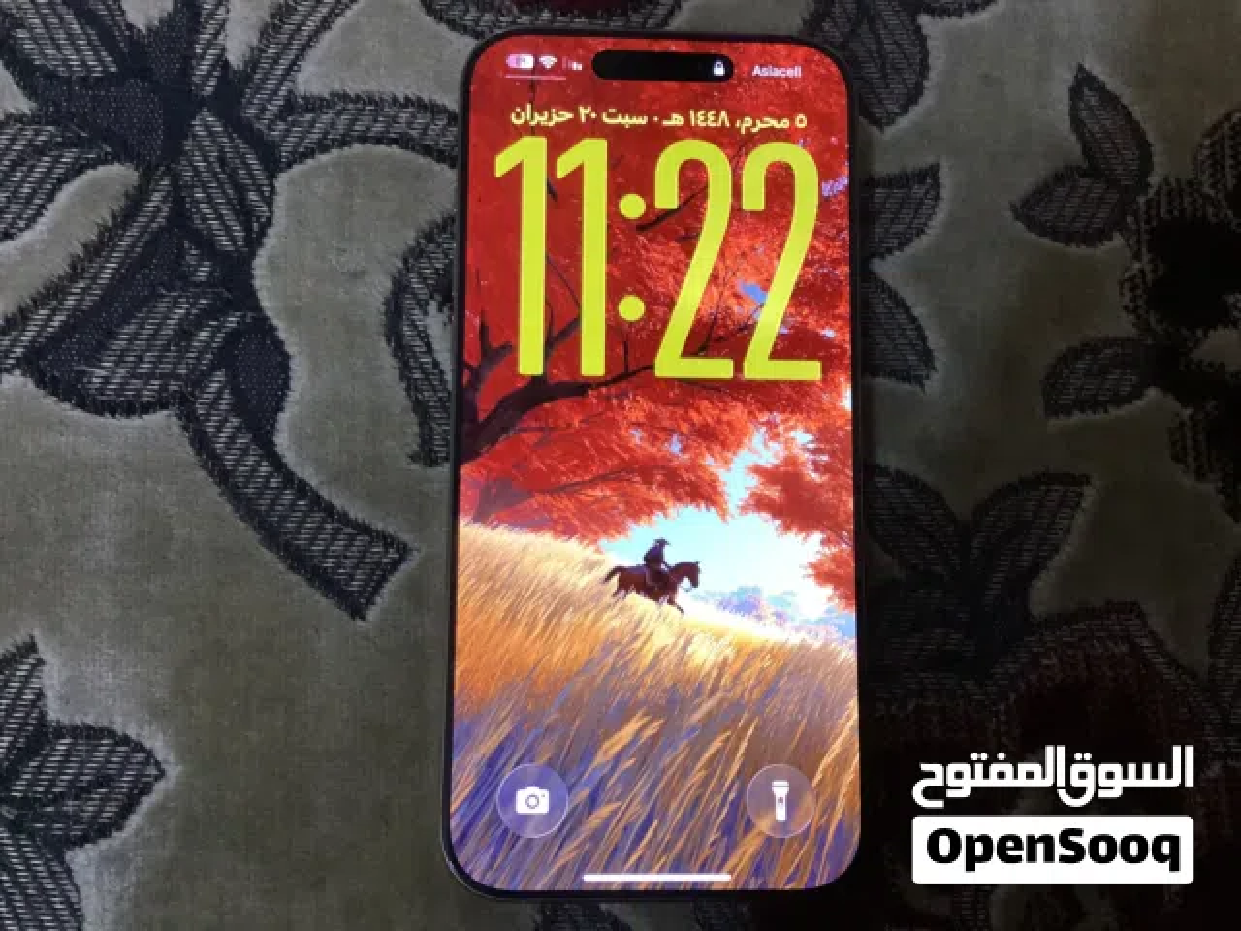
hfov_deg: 58.4
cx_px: 620
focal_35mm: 31
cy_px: 466
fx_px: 1111
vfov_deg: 45.4
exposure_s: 1/25
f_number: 2.4
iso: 400
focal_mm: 3.3
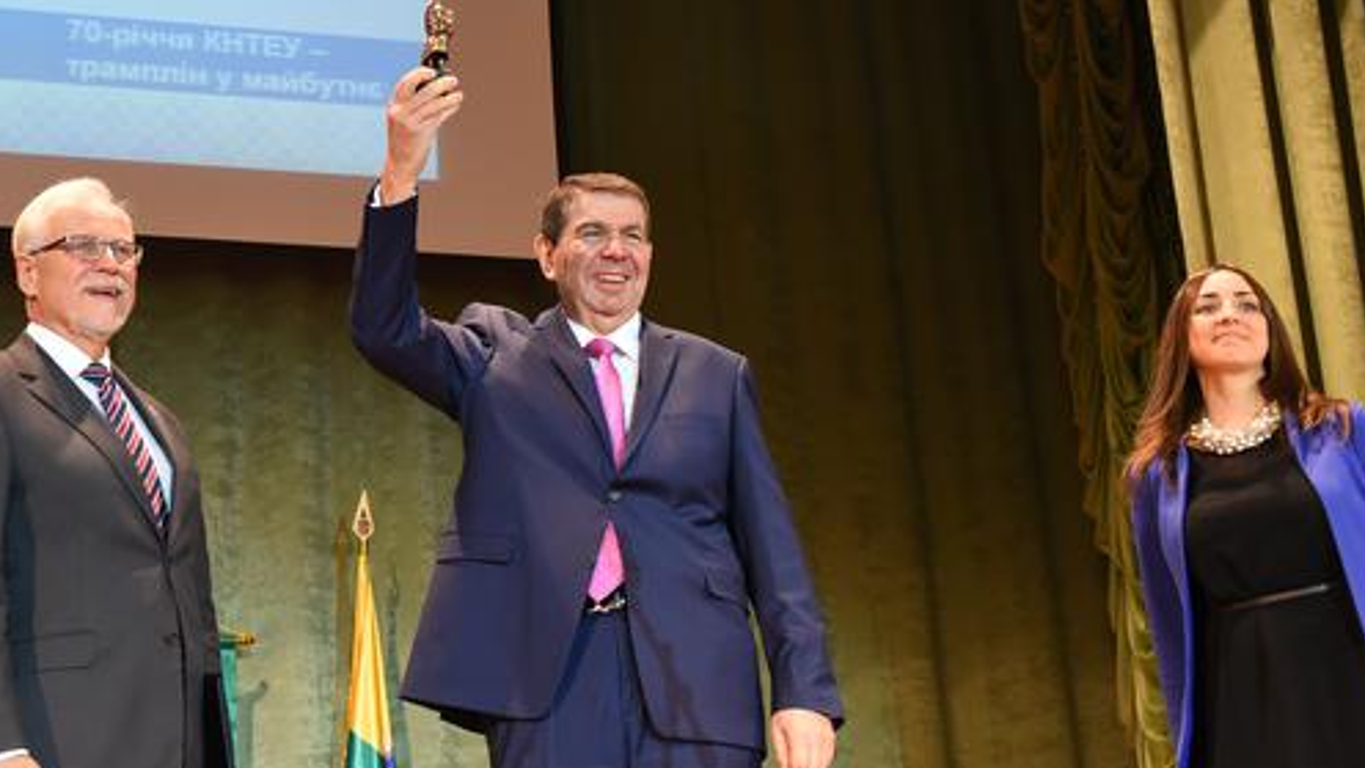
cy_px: 244
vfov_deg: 16.9
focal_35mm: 71
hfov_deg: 29.6
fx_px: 2570
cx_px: 462
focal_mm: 42
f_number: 4
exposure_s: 1/125
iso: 1600
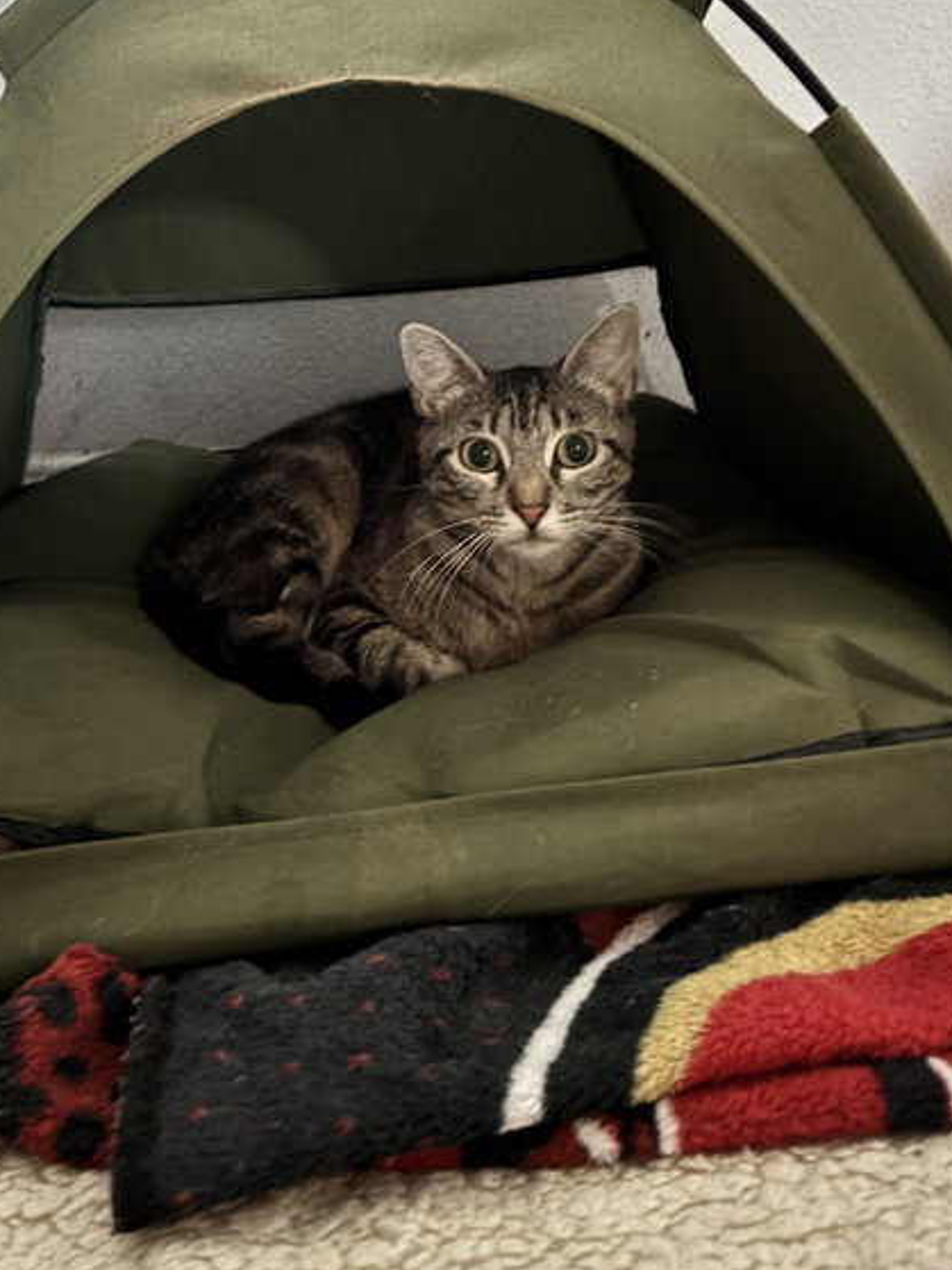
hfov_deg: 45.4
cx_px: 443
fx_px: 1137
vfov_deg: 58.0
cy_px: 530
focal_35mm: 31
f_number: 1.6
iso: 1000
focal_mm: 5.96
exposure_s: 1/9
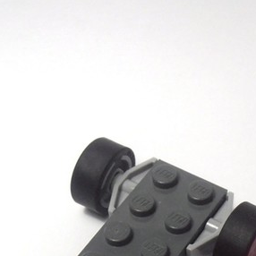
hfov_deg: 16.7
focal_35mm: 103
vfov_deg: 16.4
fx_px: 862
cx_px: 220
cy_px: 287
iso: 80
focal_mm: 6.61
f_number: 3.9
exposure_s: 1/80
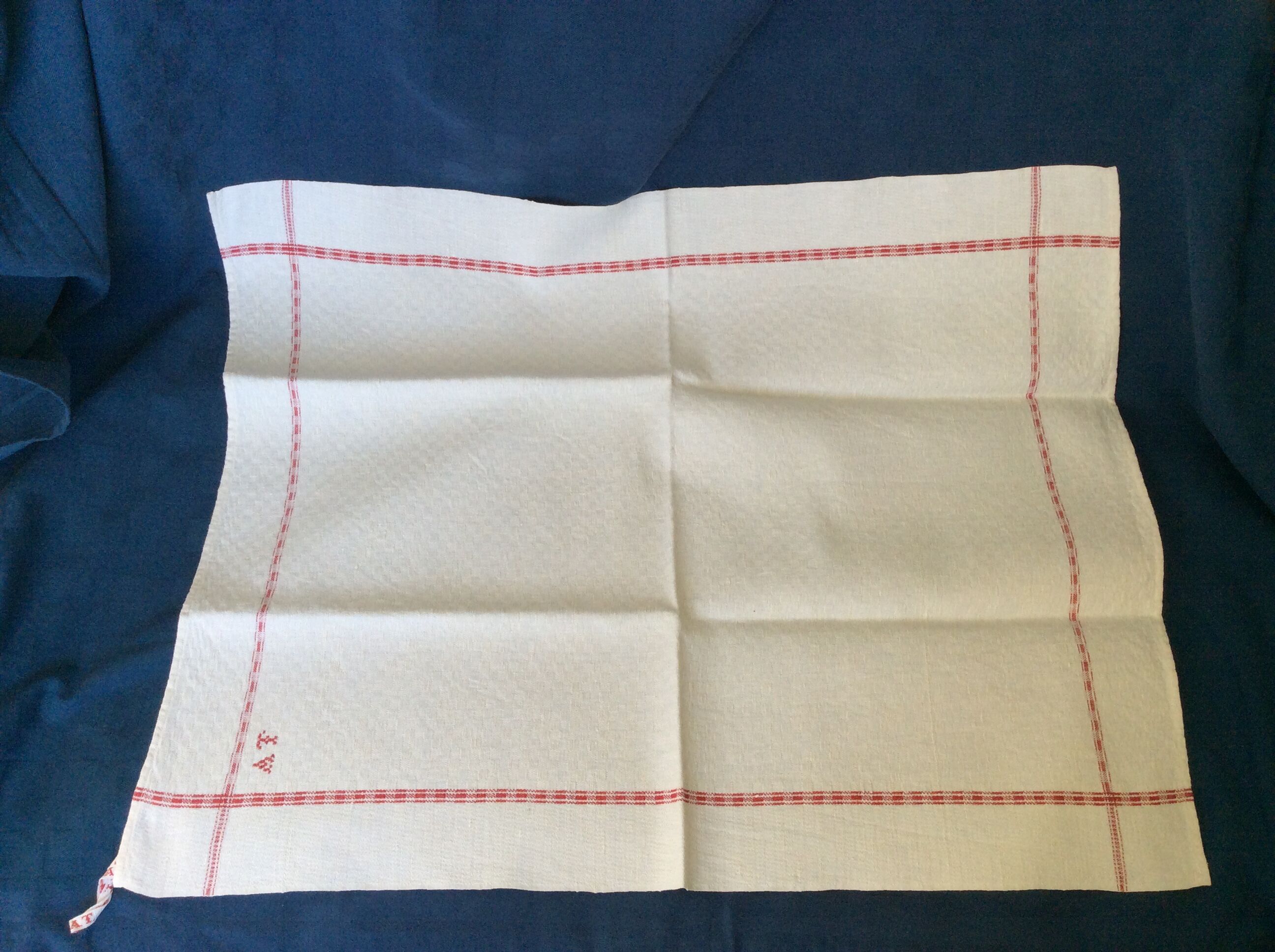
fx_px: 1177
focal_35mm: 32
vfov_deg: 44.1
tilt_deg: -63.9
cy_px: 476
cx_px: 638
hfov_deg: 56.9
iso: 50
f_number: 2.4
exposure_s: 1/100
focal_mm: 3.3
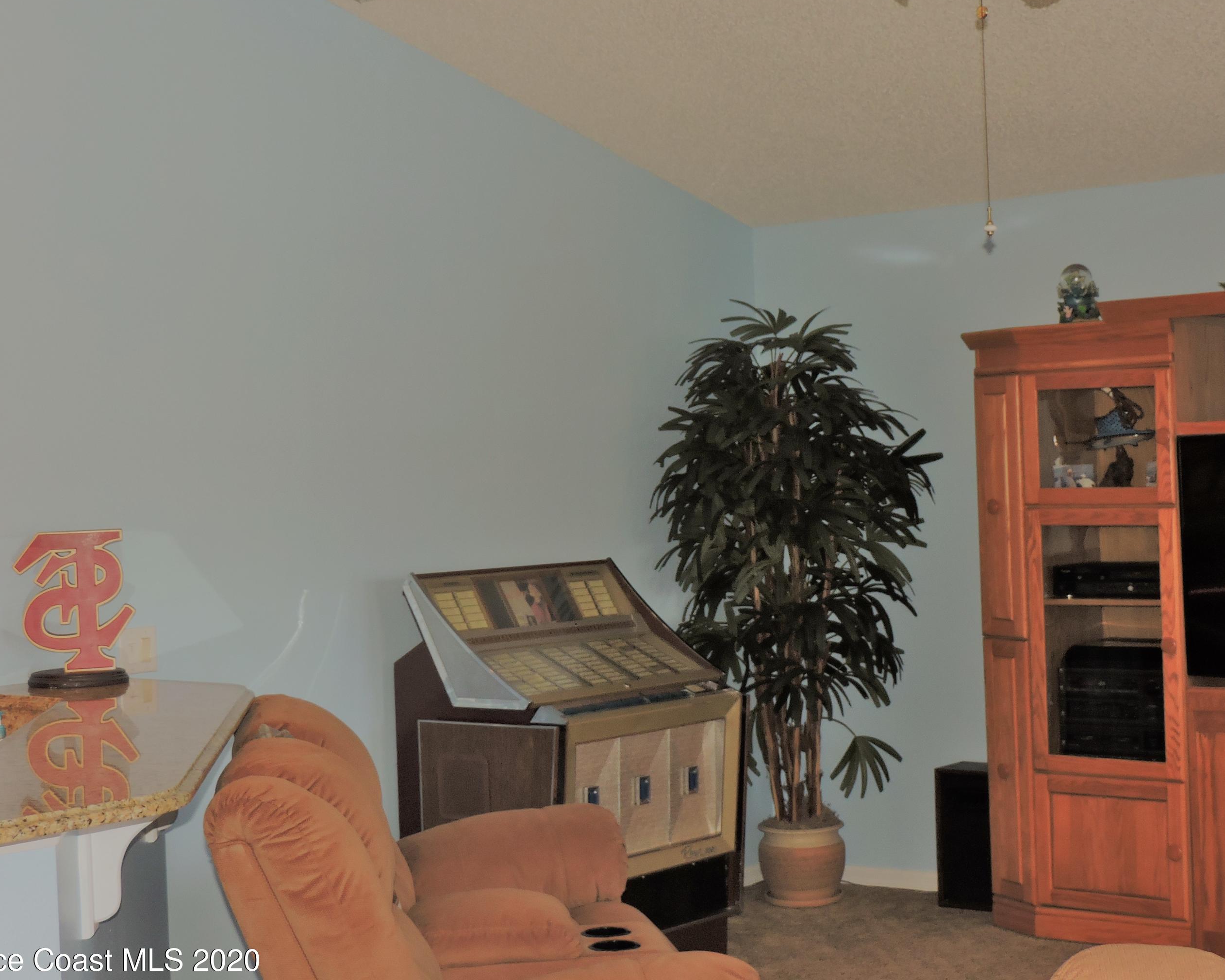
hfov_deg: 32.5
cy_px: 462
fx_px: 2103
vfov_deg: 26.2
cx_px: 662
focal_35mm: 58
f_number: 3.6
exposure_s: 1/30
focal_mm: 8.9
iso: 200
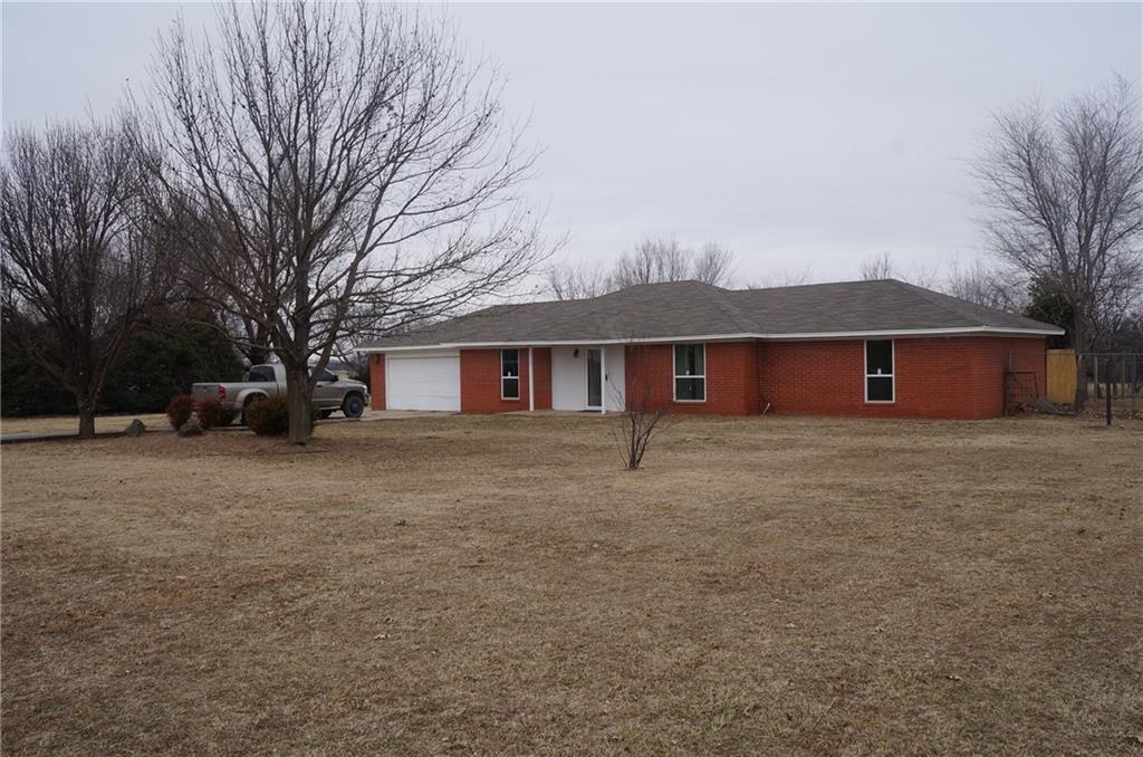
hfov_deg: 59.6
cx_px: 572
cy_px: 378
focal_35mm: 32
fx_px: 998
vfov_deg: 41.5
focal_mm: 21
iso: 200
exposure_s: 1/125
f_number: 13
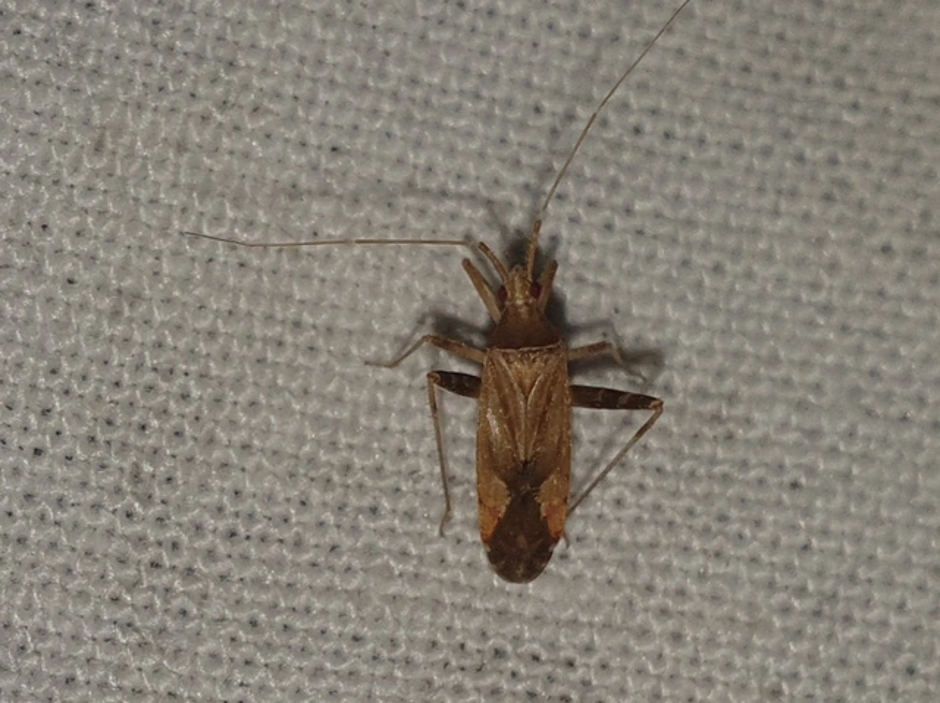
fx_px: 706
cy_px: 352
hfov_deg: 67.3
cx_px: 470
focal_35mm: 26
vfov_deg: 53.0
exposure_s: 1/2469
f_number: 2.4
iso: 50
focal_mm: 4.3
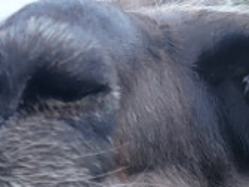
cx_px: -153
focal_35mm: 124
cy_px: 353
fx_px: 892
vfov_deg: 11.0
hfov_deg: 14.5
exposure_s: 1/232
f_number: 1.8
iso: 40
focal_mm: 5.4
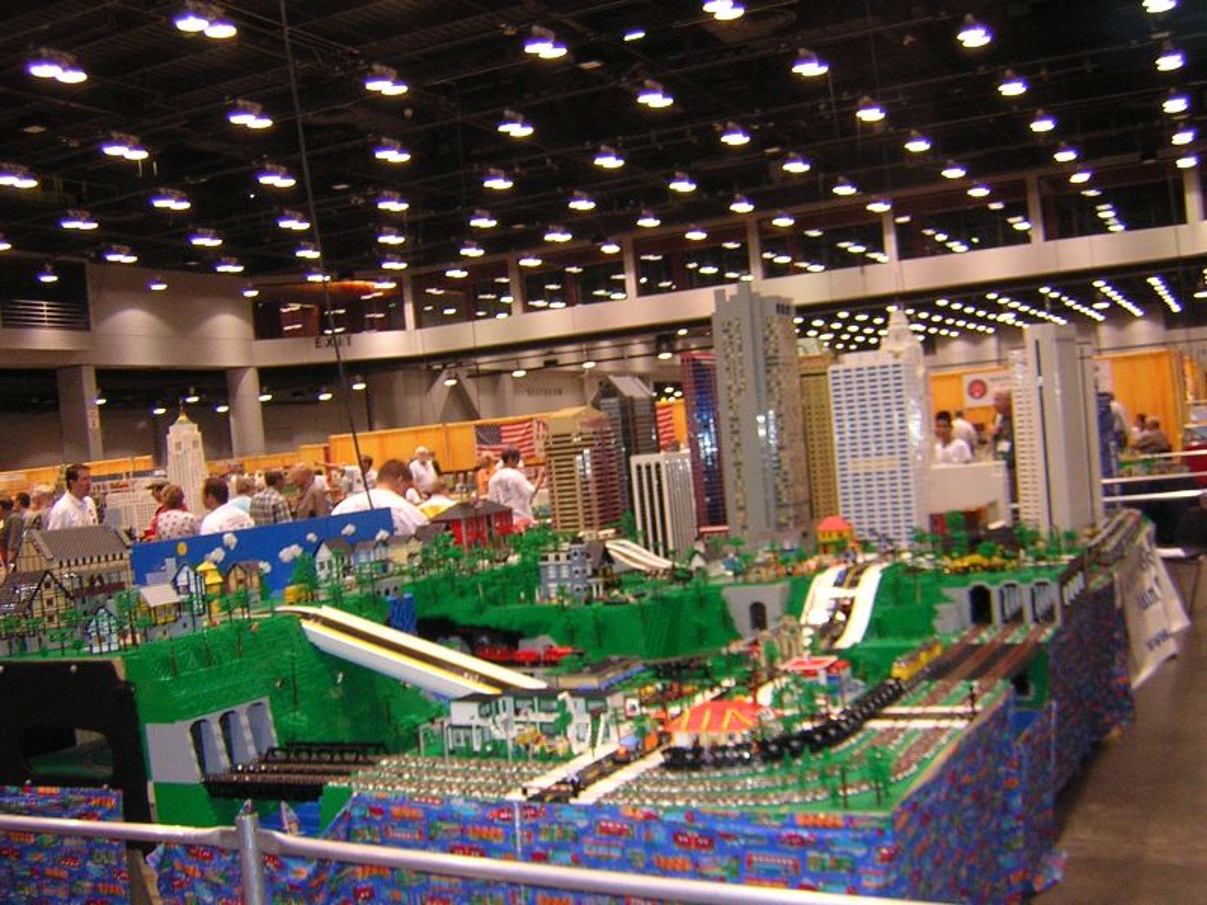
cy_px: 452
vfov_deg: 39.7
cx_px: 604
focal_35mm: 36
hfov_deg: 51.4
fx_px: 1255
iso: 389
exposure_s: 1/60.1
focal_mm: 4.7
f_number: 2.6
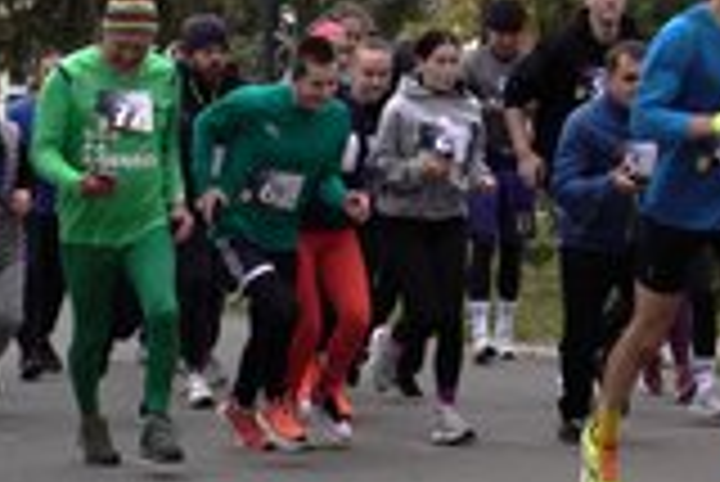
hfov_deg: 11.7
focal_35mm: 175
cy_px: 74
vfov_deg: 7.8
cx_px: 531
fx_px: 3503
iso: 100
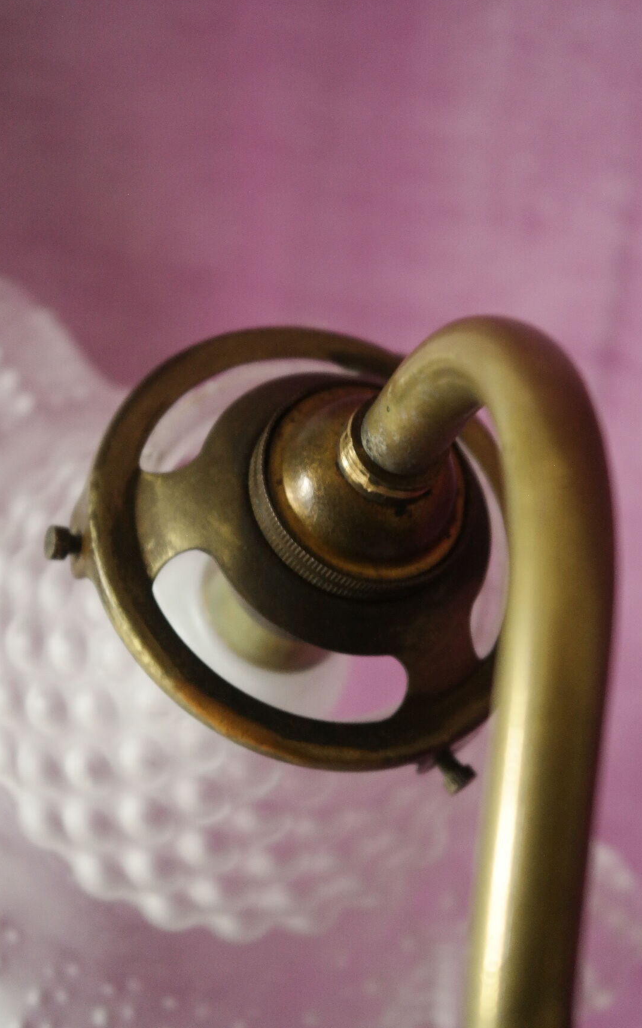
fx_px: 2212
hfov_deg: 16.5
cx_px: 333
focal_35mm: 79
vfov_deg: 26.1
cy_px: 513
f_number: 5.6
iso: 1600
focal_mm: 50
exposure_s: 1/30
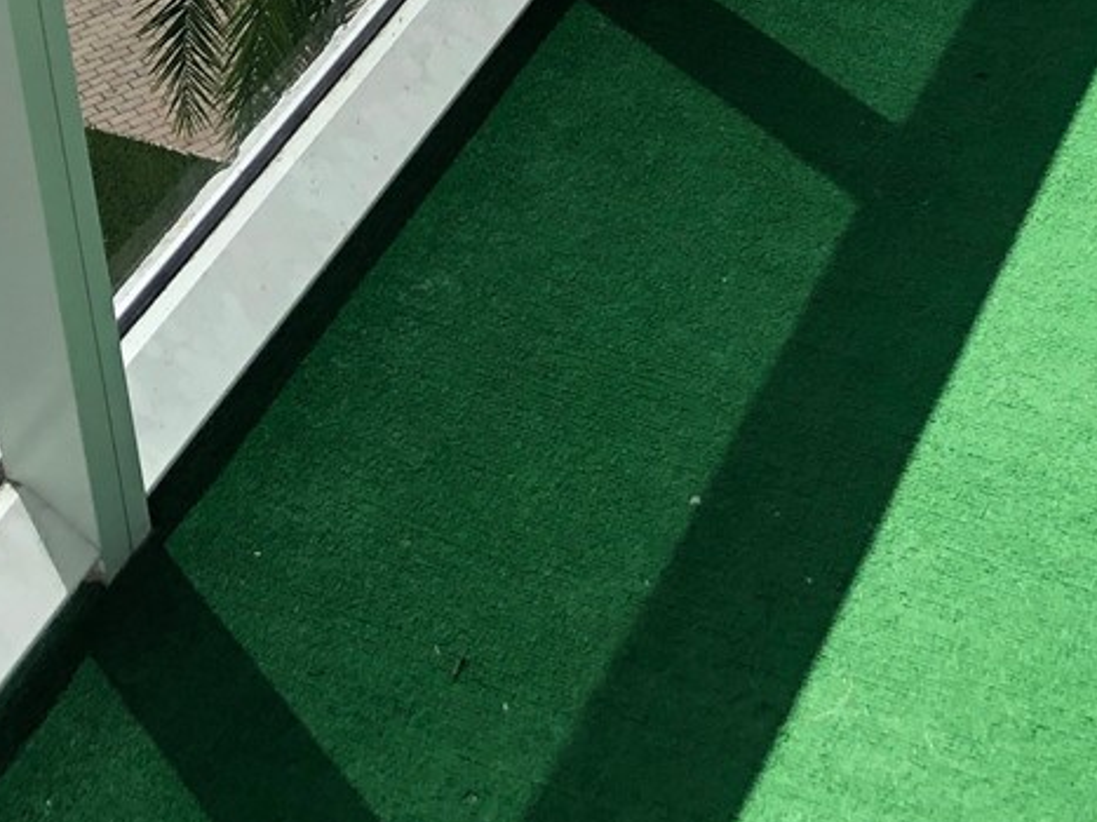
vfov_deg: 13.1
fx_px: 3042
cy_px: -871
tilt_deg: -17.5
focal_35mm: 96
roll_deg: +6.4
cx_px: 517
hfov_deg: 20.4
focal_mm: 4
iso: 20
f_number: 1.8
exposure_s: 1/1143
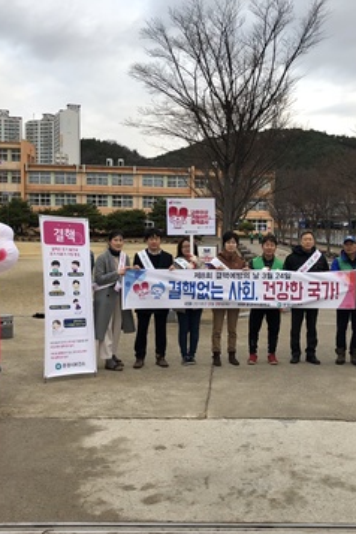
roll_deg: -0.8
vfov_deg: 48.5
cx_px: 233
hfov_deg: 33.2
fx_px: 593
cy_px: 272
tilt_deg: -3.8
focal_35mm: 40
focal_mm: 3.99
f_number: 1.8
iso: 20
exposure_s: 1/165
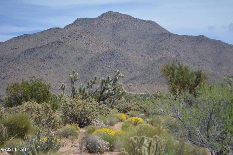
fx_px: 534
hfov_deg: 24.6
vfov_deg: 16.6
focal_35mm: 82
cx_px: 116
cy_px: 78
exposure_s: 1/1000
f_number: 5.6
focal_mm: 55
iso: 200
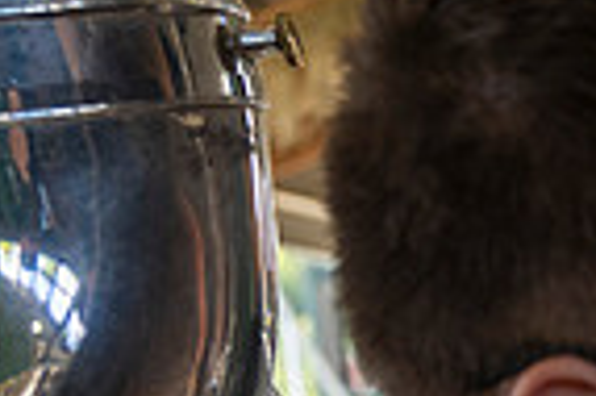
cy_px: 744
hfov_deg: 14.1
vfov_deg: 10.5
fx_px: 2017
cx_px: 1192
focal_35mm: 122
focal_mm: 30
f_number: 3.5
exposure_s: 1/500
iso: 500
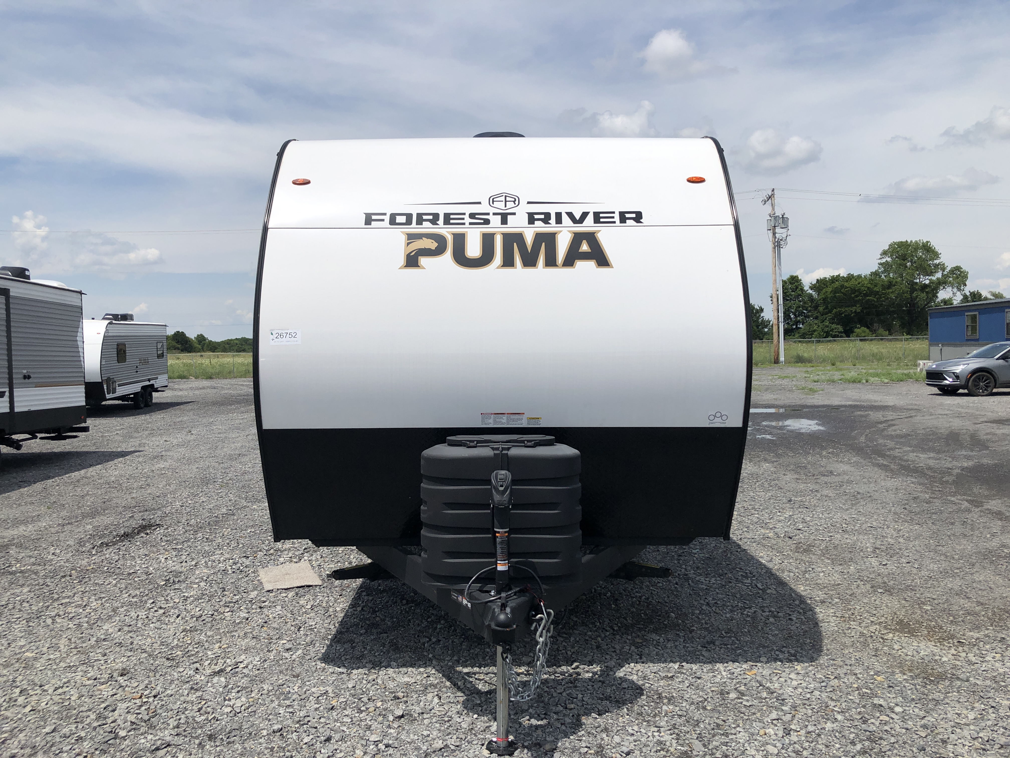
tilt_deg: -3.0
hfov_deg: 63.4
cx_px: 505
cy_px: 379
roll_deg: +1.6
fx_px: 817
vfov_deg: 49.7
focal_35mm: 28
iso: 20
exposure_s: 1/4367
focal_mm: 3.99
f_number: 1.8
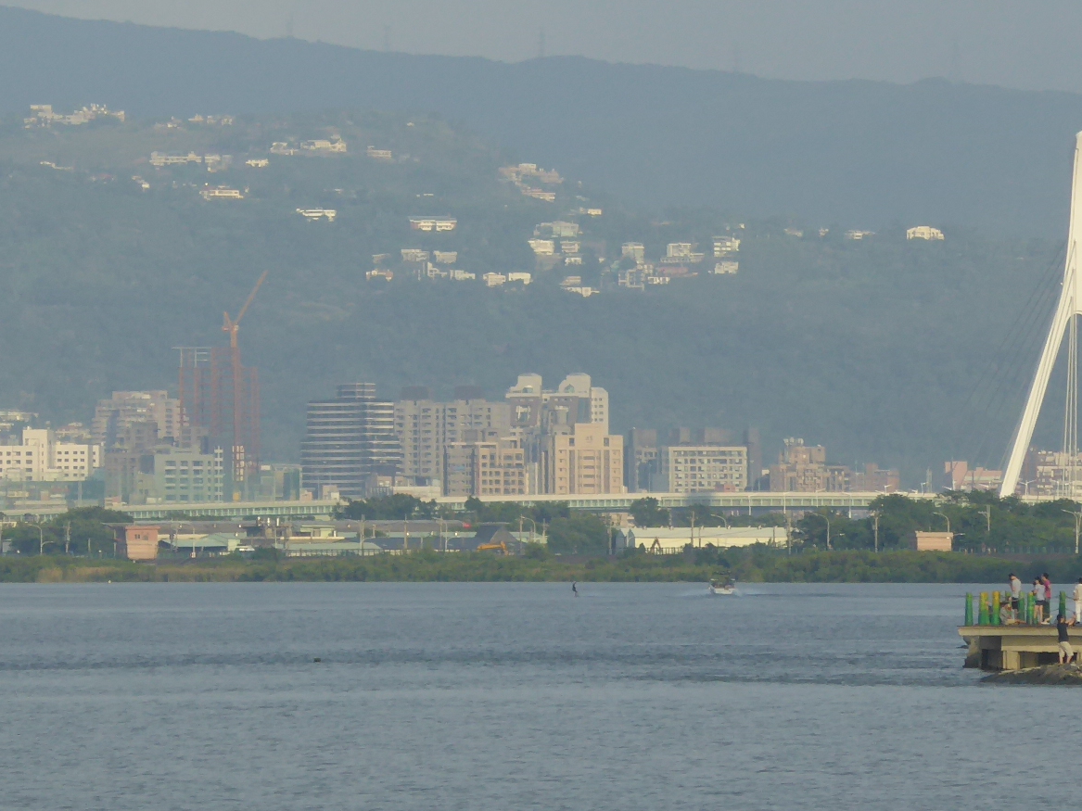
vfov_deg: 3.3
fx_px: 14127
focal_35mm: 452
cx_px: 503
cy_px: 412
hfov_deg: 4.4
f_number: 5.6
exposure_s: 1/320
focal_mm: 33.2
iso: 100
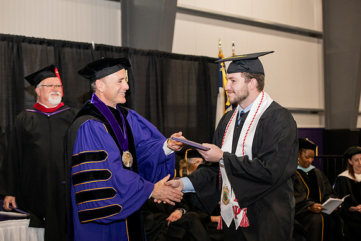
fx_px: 702
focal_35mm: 70
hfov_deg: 28.8
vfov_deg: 19.5
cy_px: 120
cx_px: 180
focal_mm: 70
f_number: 5
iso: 2000
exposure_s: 1/200
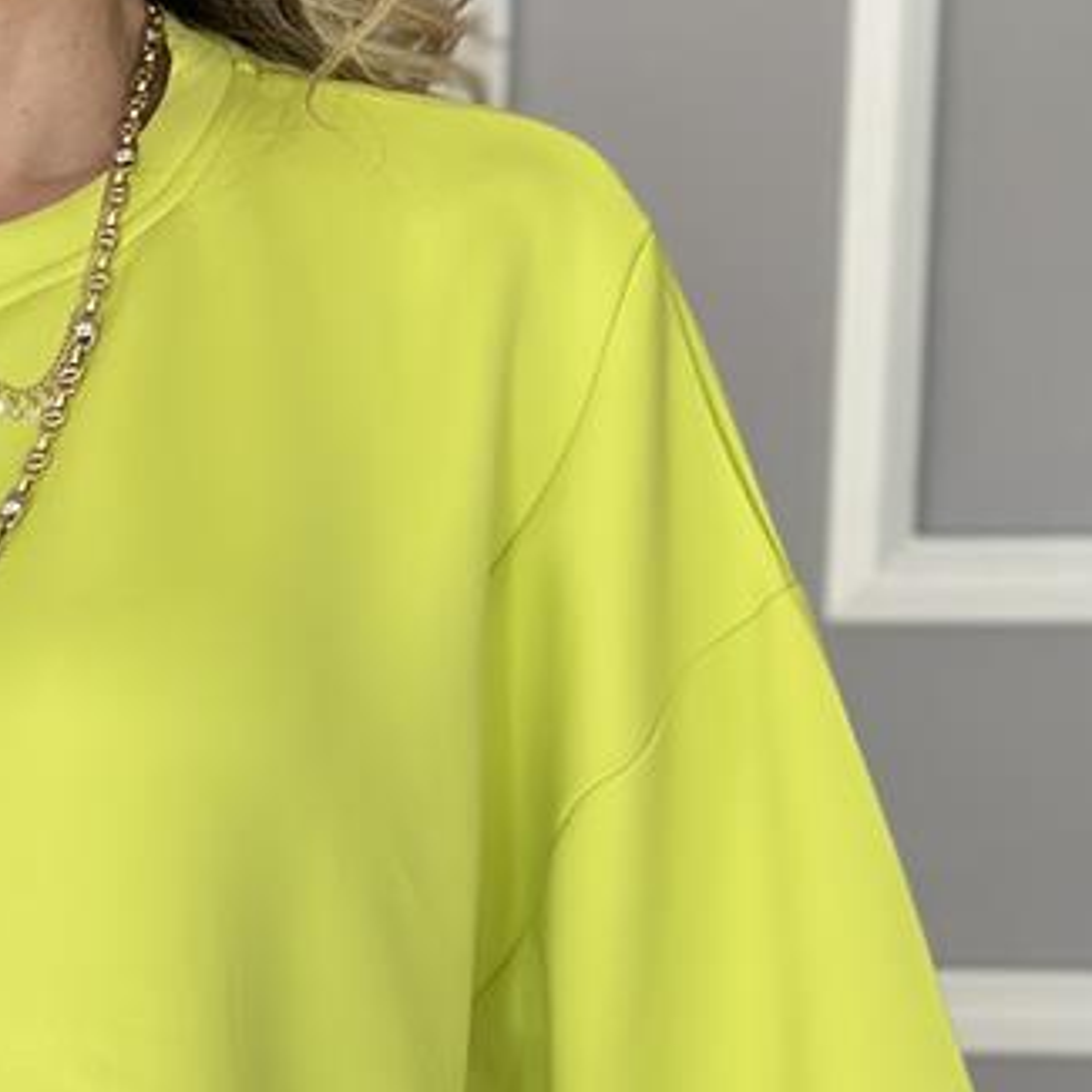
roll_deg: -1.4
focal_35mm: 160
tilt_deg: -6.5
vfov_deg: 10.8
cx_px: -84
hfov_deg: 10.8
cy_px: 1116
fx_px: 5710
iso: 125
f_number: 1.78
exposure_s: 1/67
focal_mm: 6.86
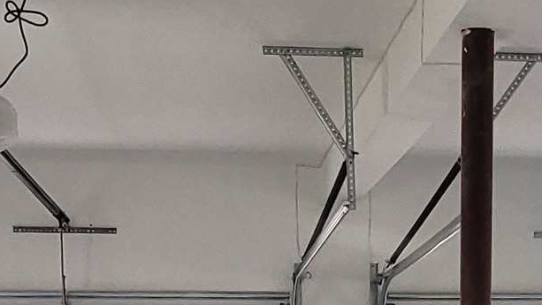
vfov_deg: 14.8
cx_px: 343
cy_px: 553
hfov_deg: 29.6
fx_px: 1021
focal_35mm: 71
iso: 125
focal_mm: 2.2
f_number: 2.2
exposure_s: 1/60
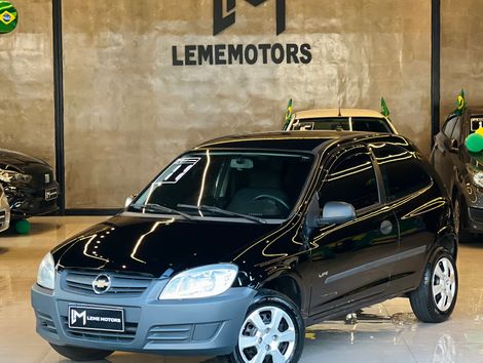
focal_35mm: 77
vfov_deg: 19.2
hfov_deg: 25.3
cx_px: 242
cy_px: 182
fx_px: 1076
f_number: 2.8
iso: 200
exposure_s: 1/40
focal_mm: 9
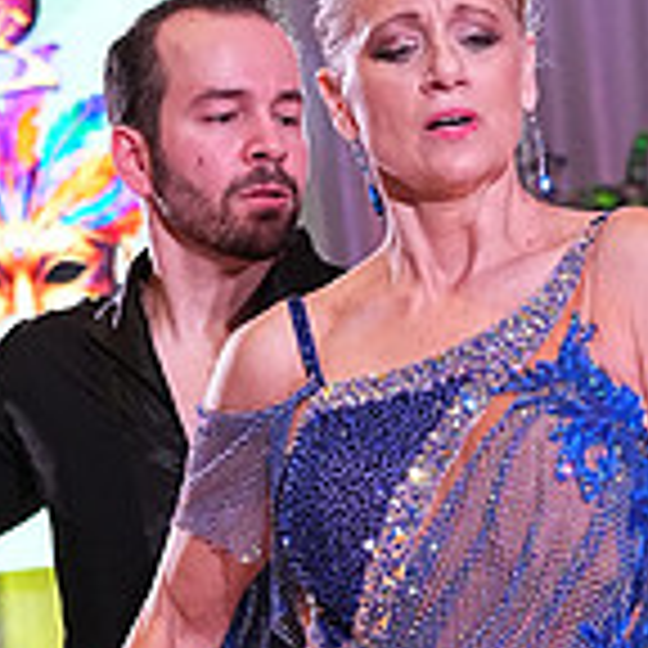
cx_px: 304
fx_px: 5019
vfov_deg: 7.3
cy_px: 1012
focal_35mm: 237
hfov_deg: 7.4
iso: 3200
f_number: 4.5
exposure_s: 1/400
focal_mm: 46
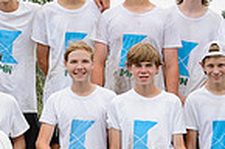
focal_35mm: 287
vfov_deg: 4.8
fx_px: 1790
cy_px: 77
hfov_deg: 7.2
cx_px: 7
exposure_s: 1/400
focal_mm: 70
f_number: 5.6
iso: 200
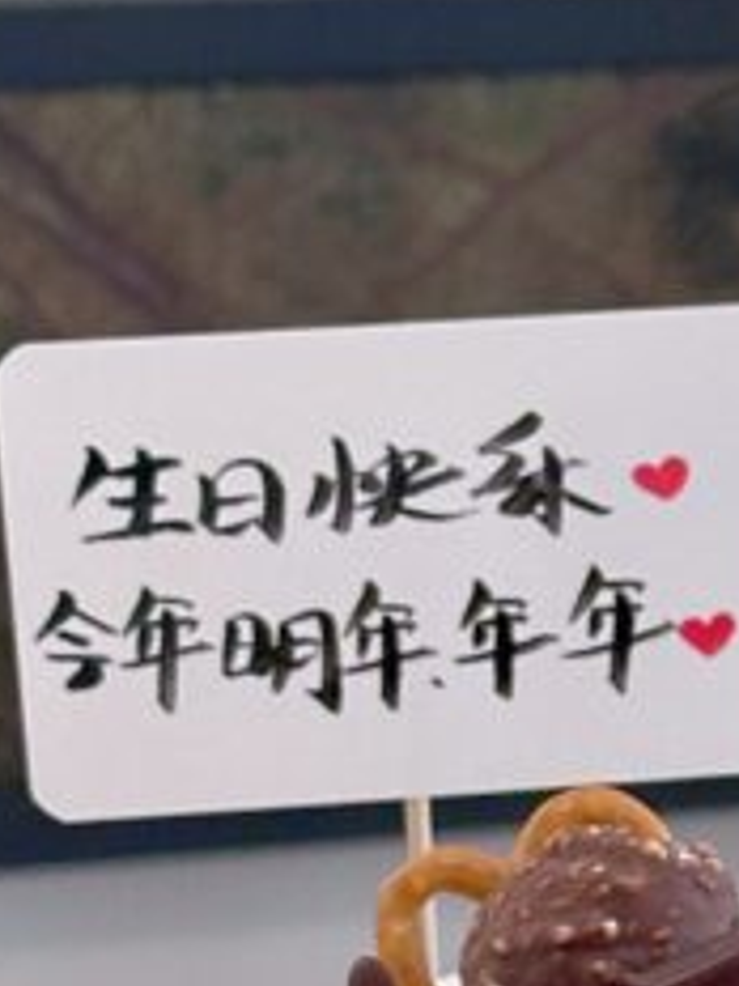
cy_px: 994
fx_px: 6035
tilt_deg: -17.8
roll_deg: -1.7
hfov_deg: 7.0
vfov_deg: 9.3
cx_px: 922
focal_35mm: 212
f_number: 1.78
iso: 160
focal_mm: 6.86
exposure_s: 1/50
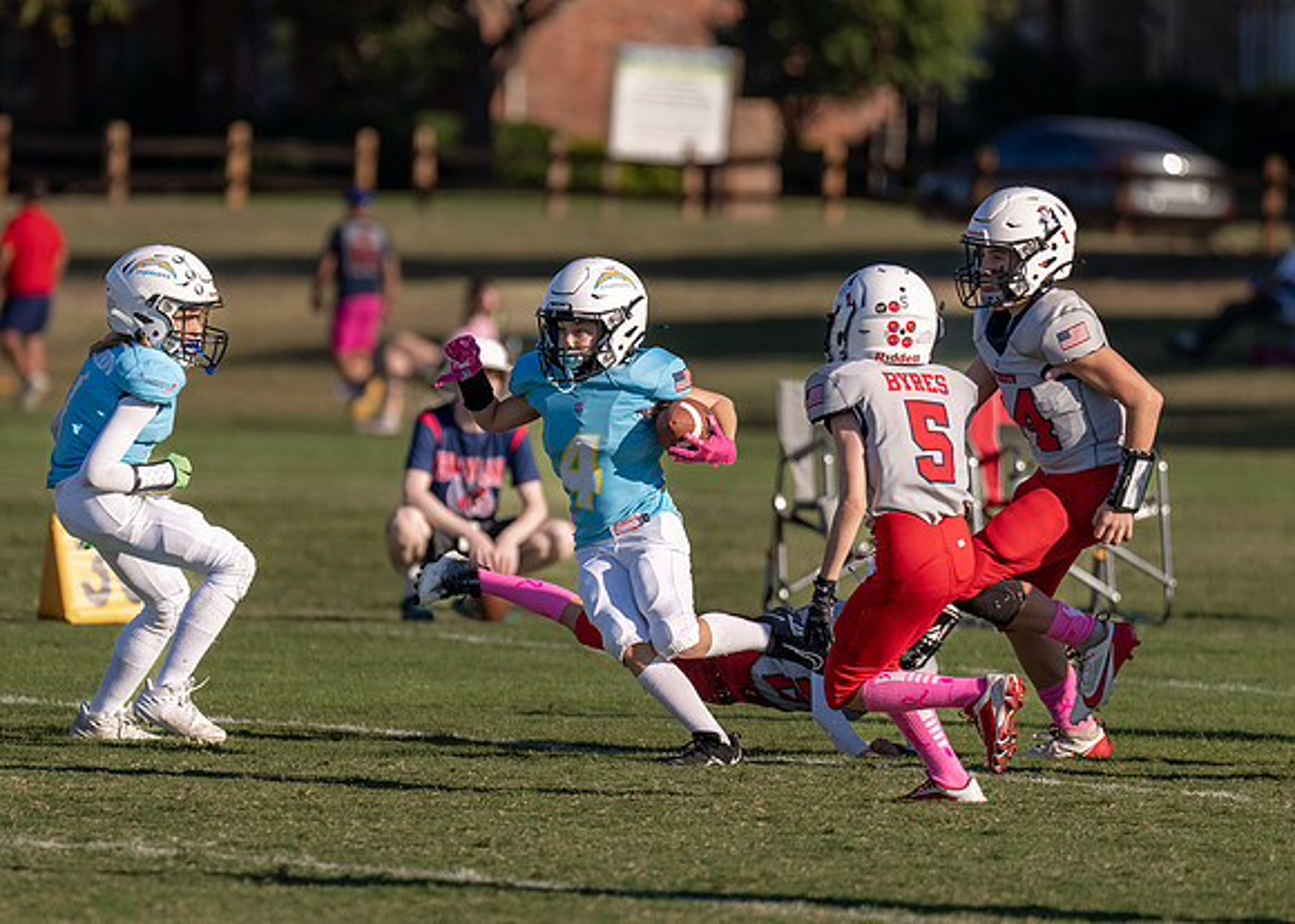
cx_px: 535
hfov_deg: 4.4
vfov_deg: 3.1
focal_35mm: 463
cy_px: 481
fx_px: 17035
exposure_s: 1/2500
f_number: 2.8
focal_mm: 200
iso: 100
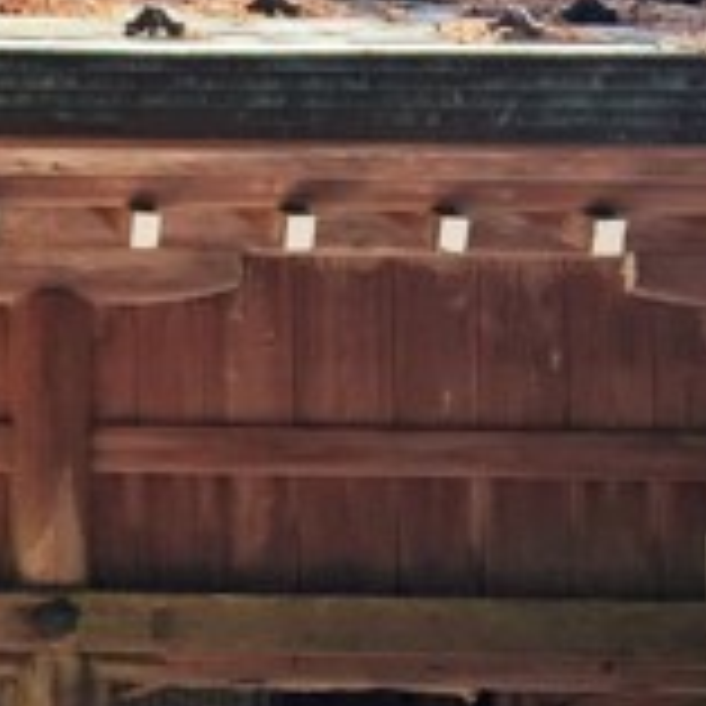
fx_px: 3023
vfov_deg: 13.2
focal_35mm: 131
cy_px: 697
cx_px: -445
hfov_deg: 12.5
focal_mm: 4.15
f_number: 2.2
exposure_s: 1/272
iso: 25
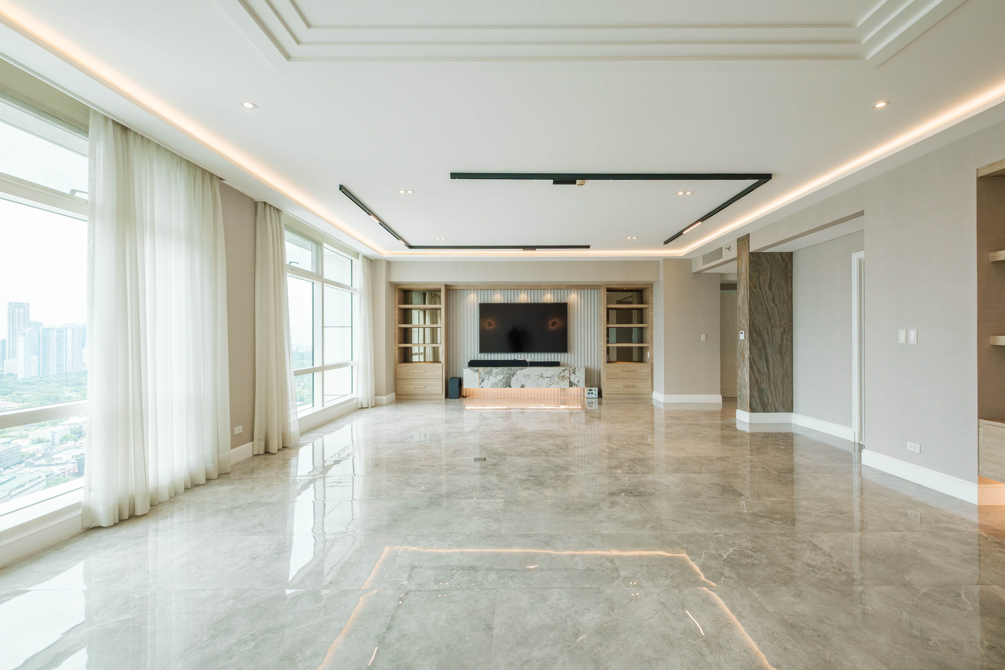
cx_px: 502
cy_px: 335
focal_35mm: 15
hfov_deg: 100.4
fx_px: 419
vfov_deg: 77.3
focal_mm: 10
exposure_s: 1/160
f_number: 8
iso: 800
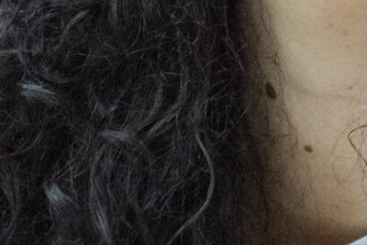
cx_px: 568
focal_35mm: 1259
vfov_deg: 1.1
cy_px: -213
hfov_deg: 1.6
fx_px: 12829
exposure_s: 1/250
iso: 2500
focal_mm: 200
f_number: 2.8
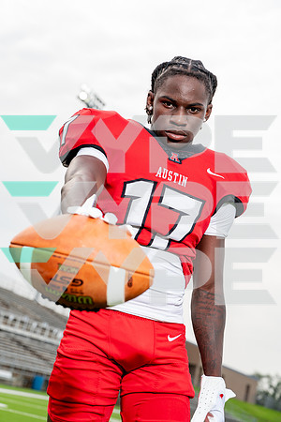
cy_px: 211
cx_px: 140
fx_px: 773
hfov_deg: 20.6
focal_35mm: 66
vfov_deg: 30.5
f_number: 5
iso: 100
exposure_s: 1/250
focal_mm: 66
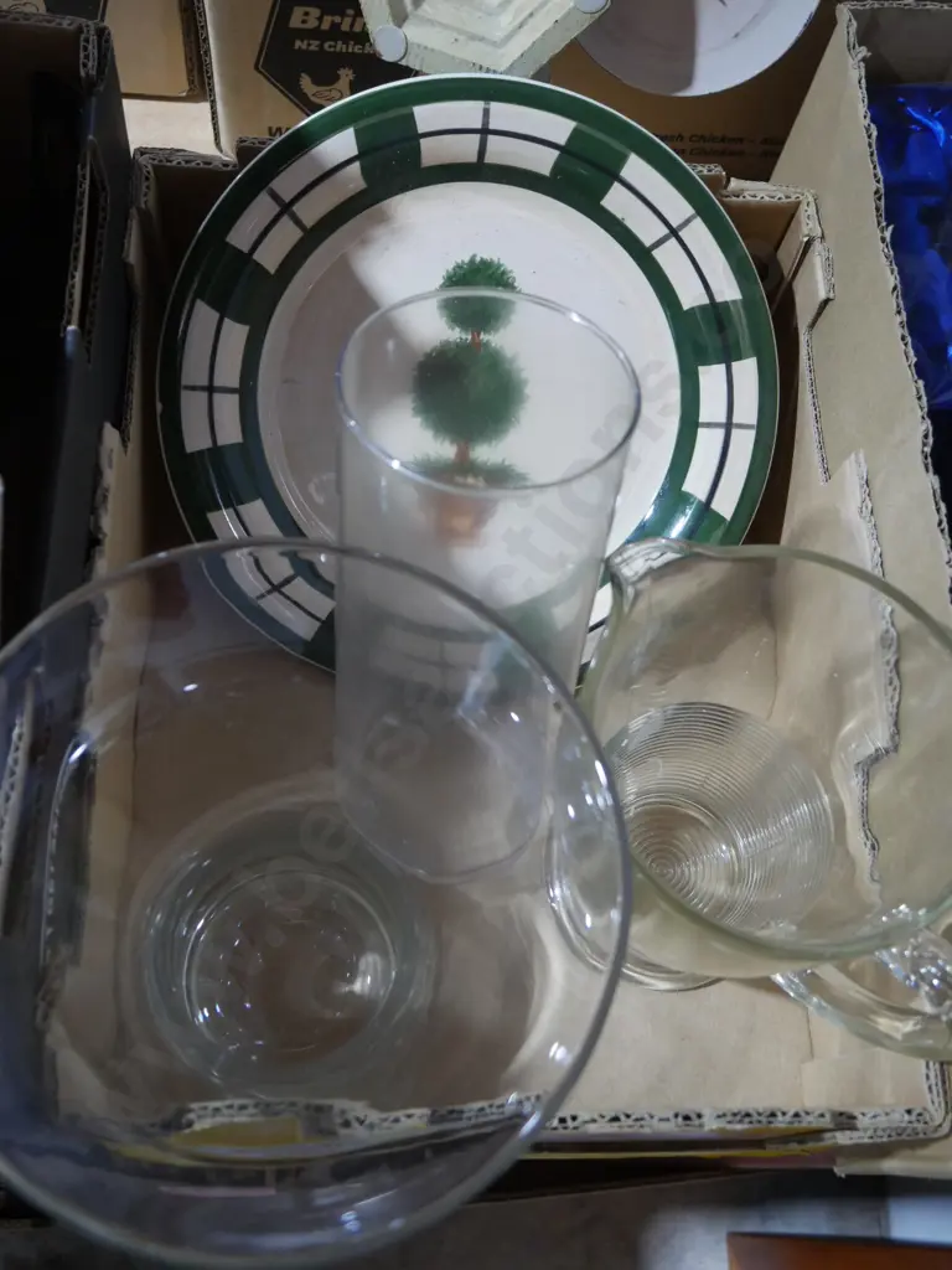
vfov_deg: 51.4
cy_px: 635
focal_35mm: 36
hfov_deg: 39.7
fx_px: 1320
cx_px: 476
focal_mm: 18
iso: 1250
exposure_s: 1/60
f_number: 4
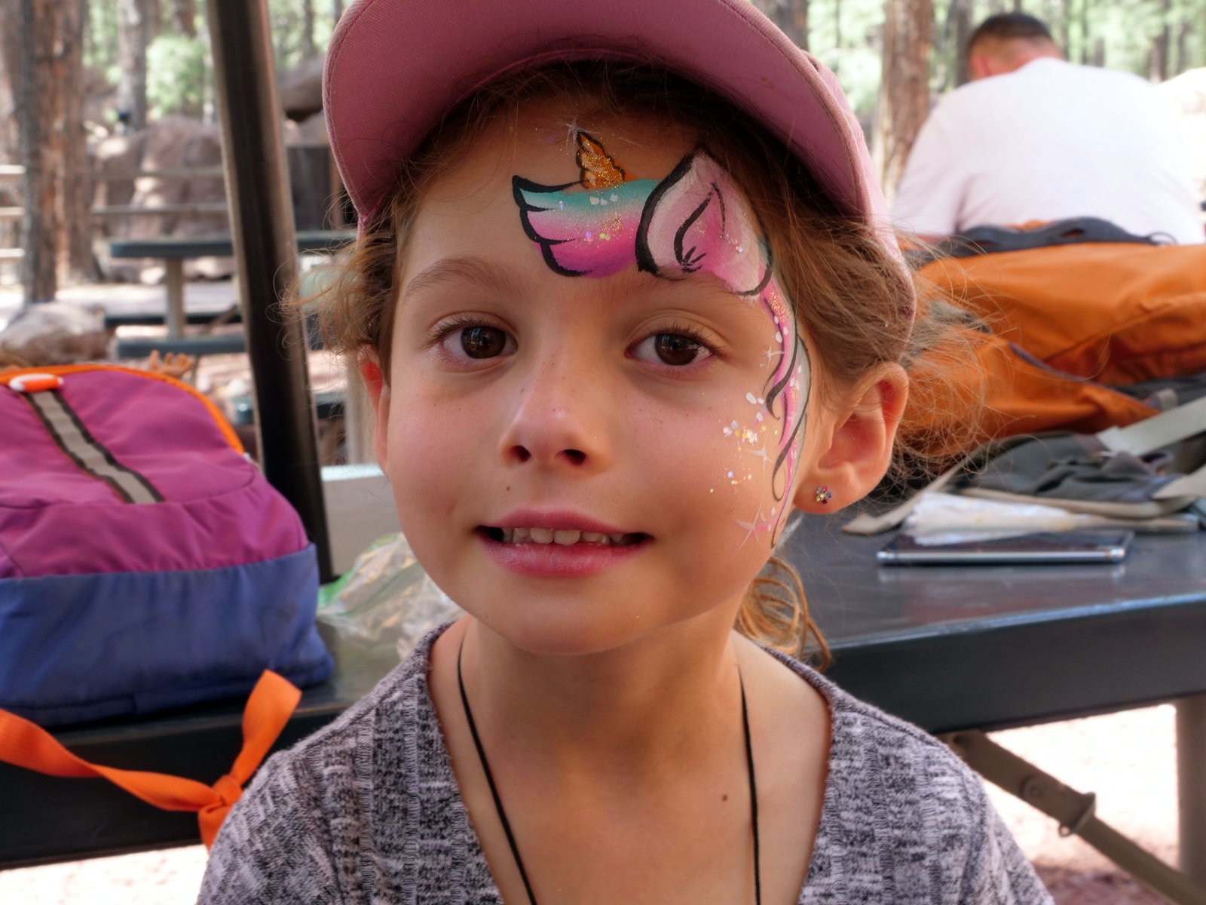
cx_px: 603
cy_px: 452
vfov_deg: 24.4
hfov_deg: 32.2
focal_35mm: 60
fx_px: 2090
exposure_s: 1/25
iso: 400
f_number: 11
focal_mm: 30
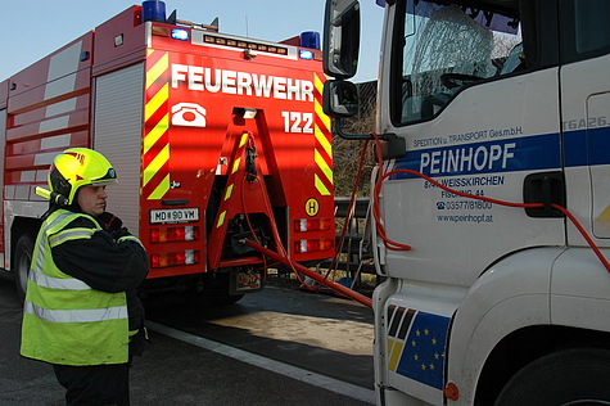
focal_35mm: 36
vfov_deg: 36.8
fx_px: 610
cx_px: 305
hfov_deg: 53.2
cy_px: 203
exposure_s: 1/250
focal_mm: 24
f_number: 8
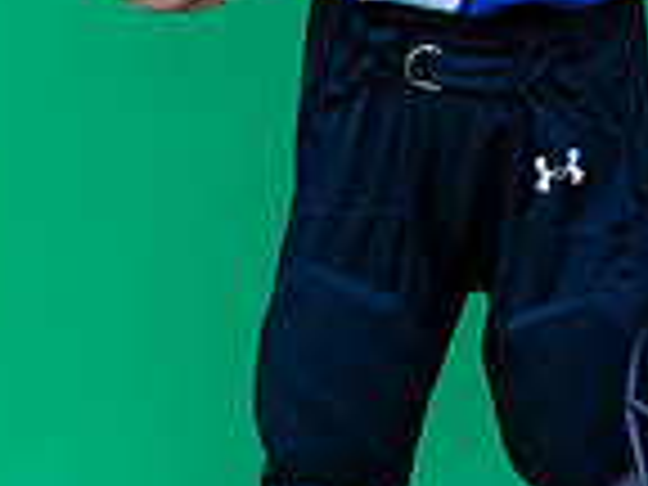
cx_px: 522
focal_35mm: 210
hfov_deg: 9.4
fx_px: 3931
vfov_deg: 7.0
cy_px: -72
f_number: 2.8
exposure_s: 1/400
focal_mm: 50
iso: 160
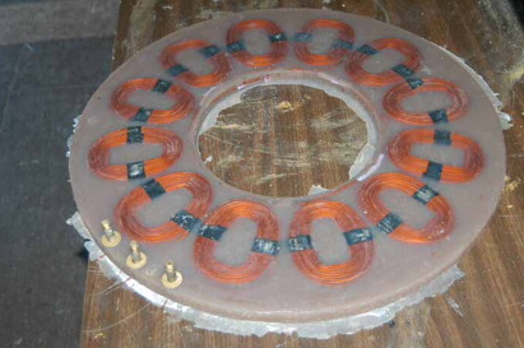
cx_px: 297
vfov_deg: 27.4
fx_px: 712
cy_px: 153
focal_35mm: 49
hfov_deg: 40.3
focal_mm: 28
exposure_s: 1/60
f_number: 3.5
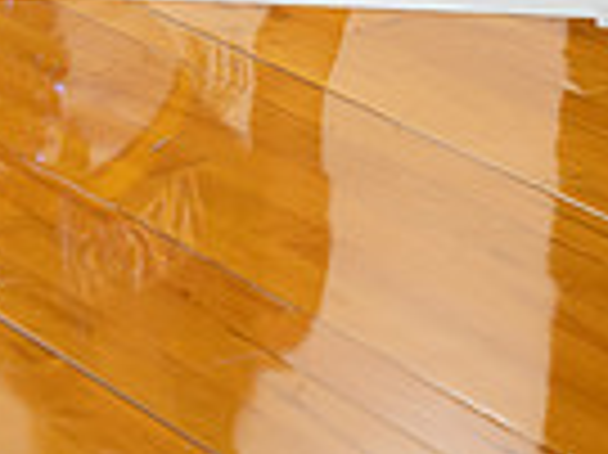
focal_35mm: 167
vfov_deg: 8.3
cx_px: -5
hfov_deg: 11.7
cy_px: -553
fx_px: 2931
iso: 800
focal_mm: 52
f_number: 7.1
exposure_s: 1/320
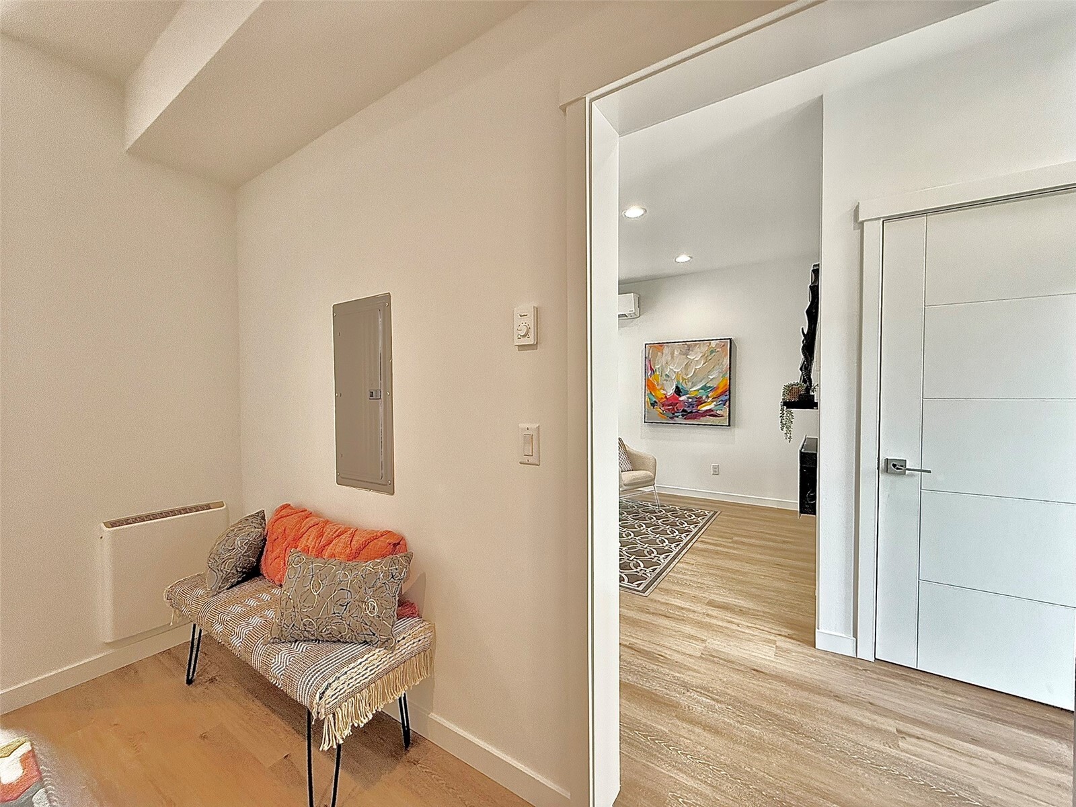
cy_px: 404
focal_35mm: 14
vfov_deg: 85.7
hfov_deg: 102.1
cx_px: 538
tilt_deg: -0.9
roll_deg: +0.4
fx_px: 435
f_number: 2.2
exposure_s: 1/120
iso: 200
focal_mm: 2.22
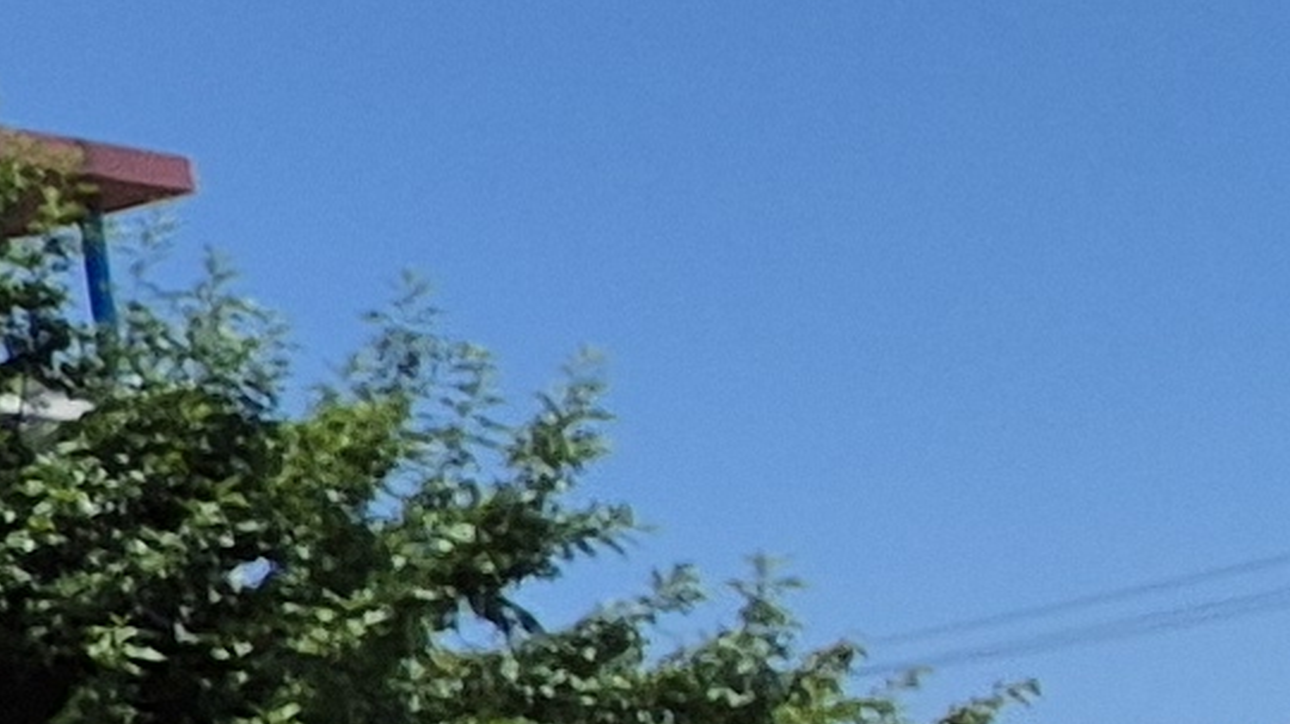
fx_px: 3589
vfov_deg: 11.4
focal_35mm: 105
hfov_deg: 10.2
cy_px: 669
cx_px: -2991
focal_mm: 2.2
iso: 50
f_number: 2.2
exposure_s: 1/3280
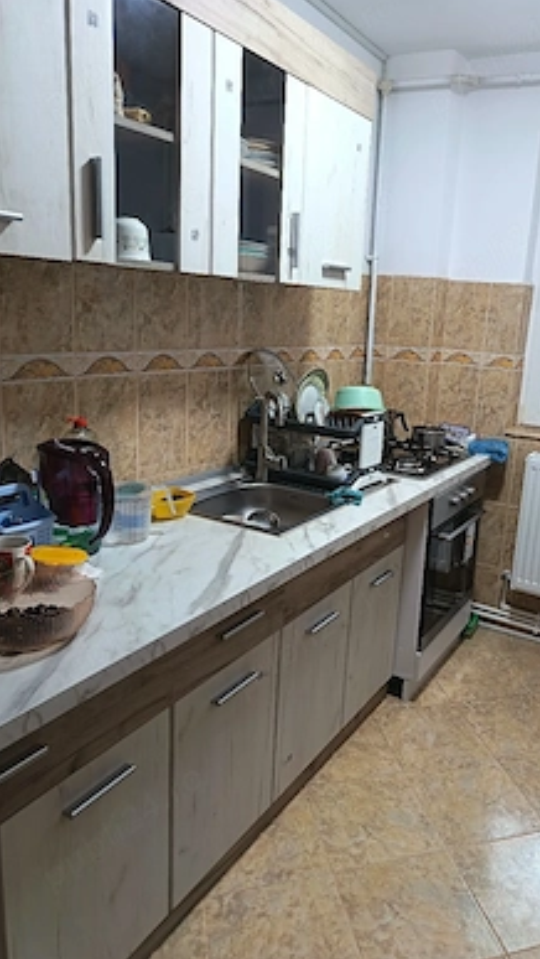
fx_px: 687
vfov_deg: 69.8
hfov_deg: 42.3
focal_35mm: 27
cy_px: 471
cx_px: 364
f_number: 1.75
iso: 752
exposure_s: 1/33.3
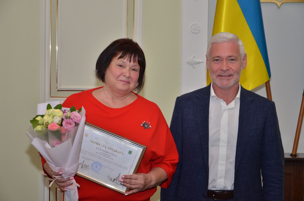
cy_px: 100
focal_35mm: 78
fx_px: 657
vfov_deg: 17.4
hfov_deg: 26.0
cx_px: 152
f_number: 5
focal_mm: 52
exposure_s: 1/250
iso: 800
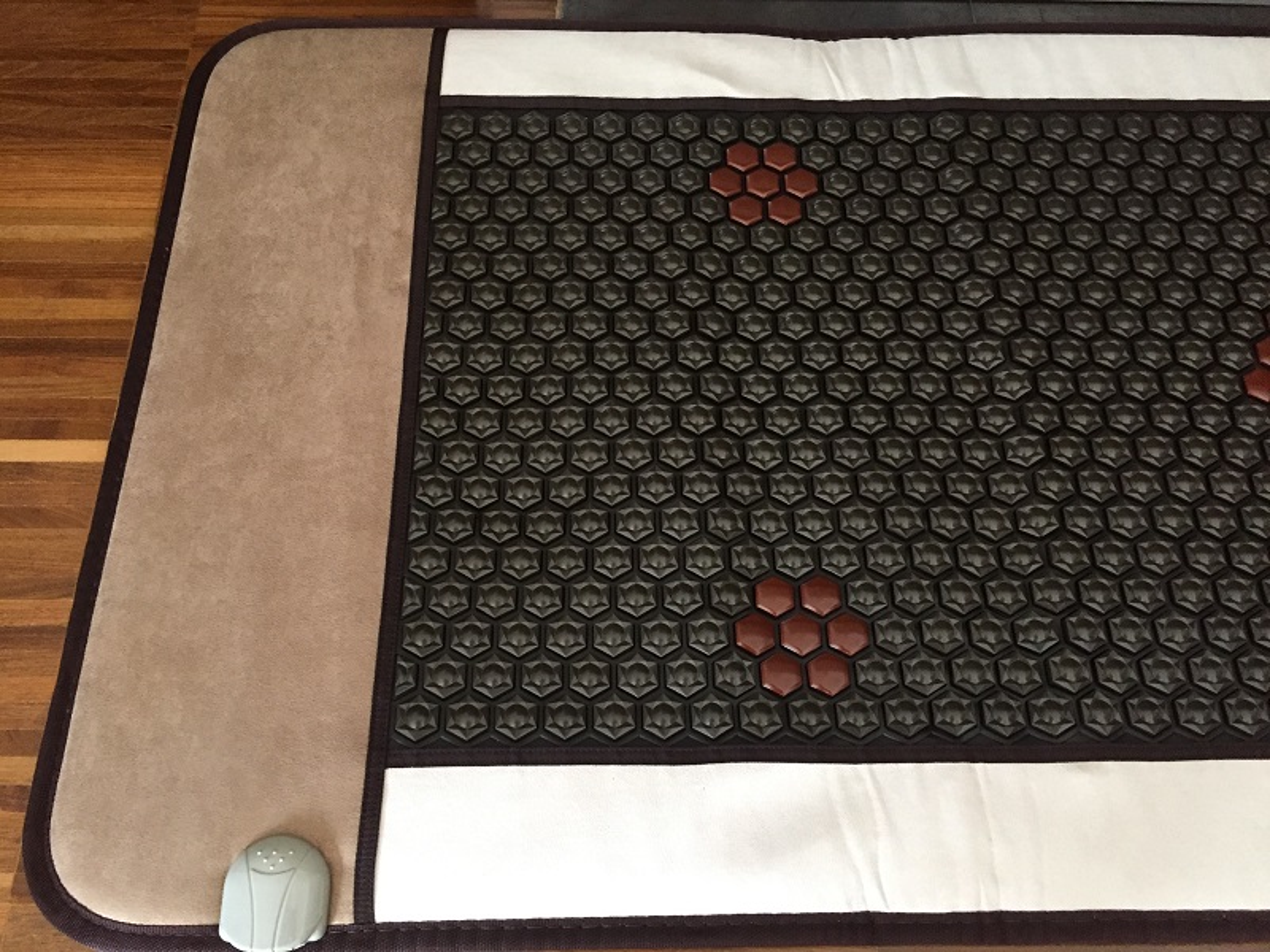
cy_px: 476
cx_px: 635
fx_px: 1064
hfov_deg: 61.7
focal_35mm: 29
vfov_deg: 48.2
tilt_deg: -65.7
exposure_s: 1/33
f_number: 2.2
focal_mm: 4.15
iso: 320
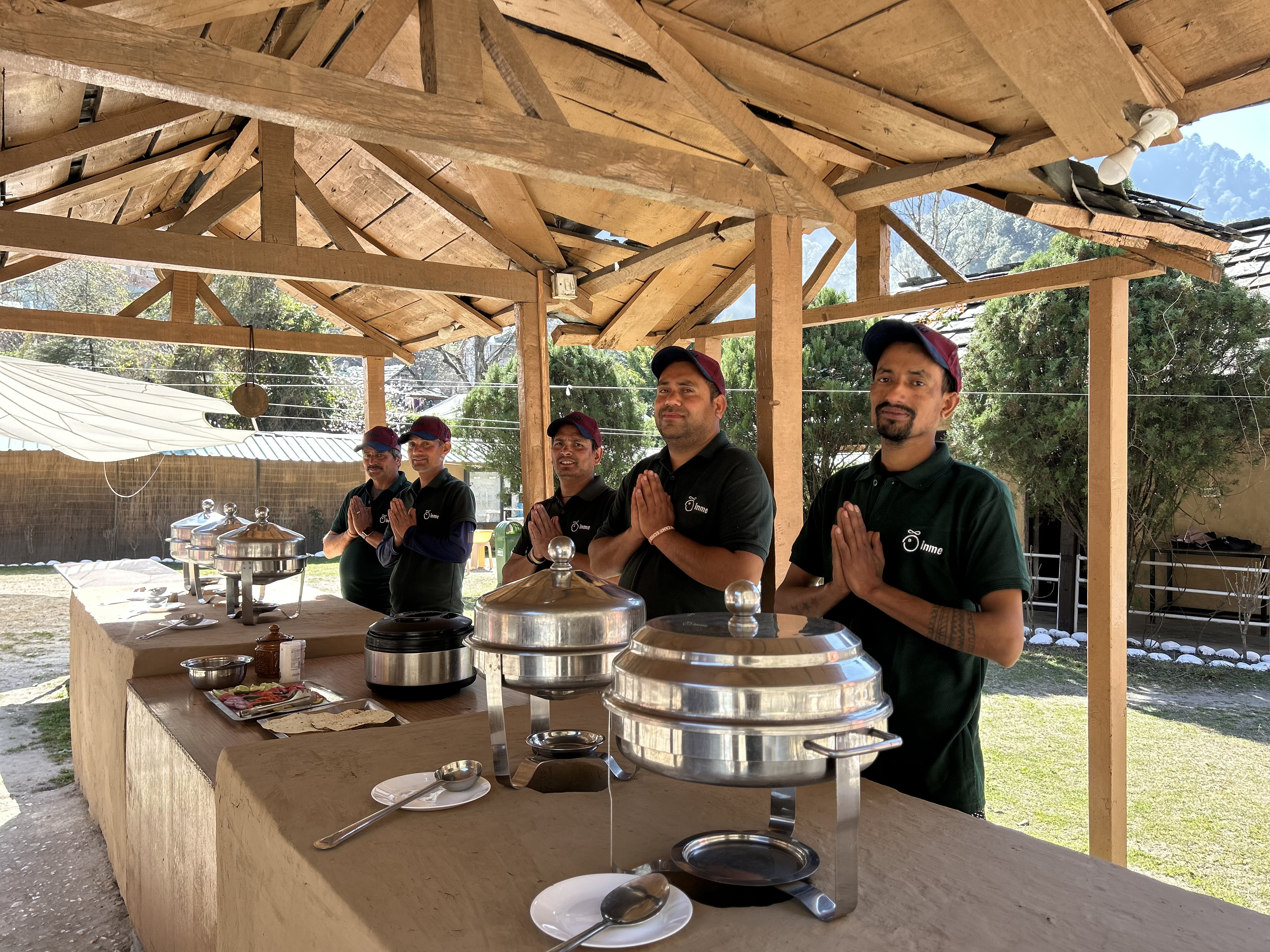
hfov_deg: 67.3
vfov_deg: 53.1
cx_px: 635
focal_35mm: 26
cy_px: 476
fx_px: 954
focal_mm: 5.7
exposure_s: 1/461
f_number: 1.5
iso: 50
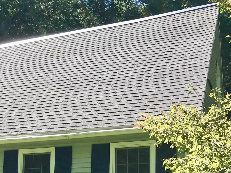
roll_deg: -2.4
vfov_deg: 20.5
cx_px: 13
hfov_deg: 27.3
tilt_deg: +4.5
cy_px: 193
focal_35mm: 68
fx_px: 454
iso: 20
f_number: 1.8
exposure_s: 1/894
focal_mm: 3.99
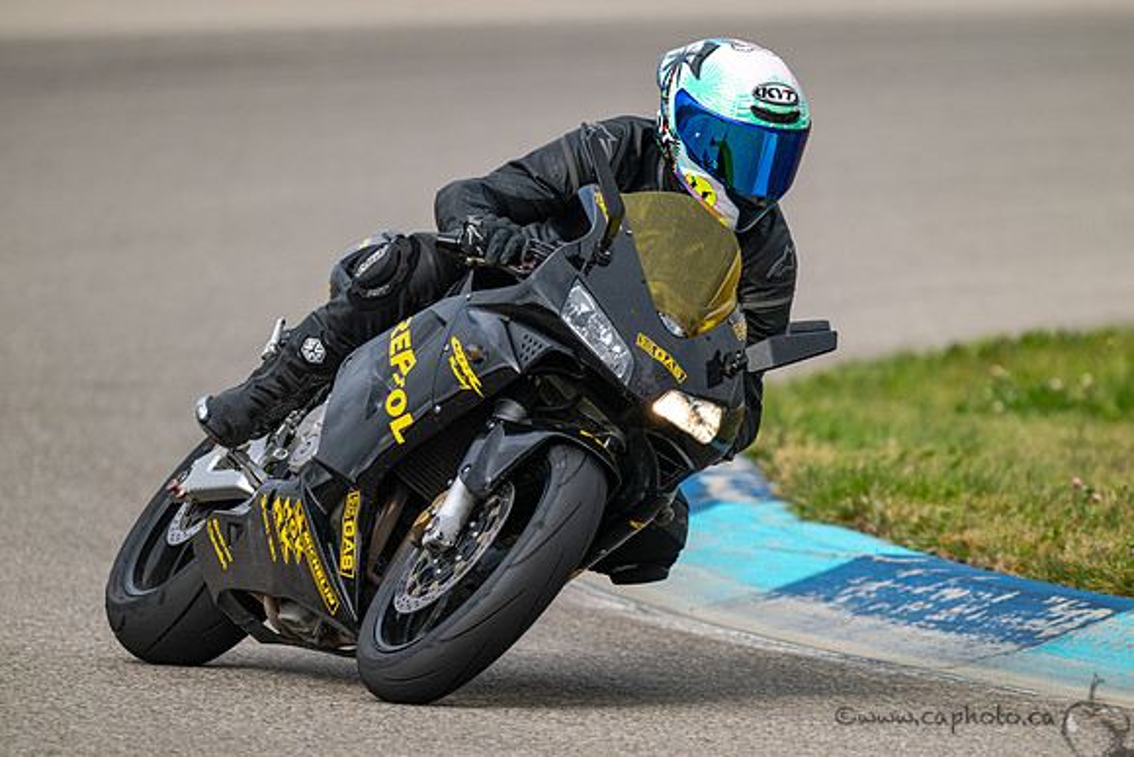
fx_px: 18904
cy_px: 378
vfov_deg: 2.3
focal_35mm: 600
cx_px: 567
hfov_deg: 3.4
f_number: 6.3
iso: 500
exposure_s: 1/1250
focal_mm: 600
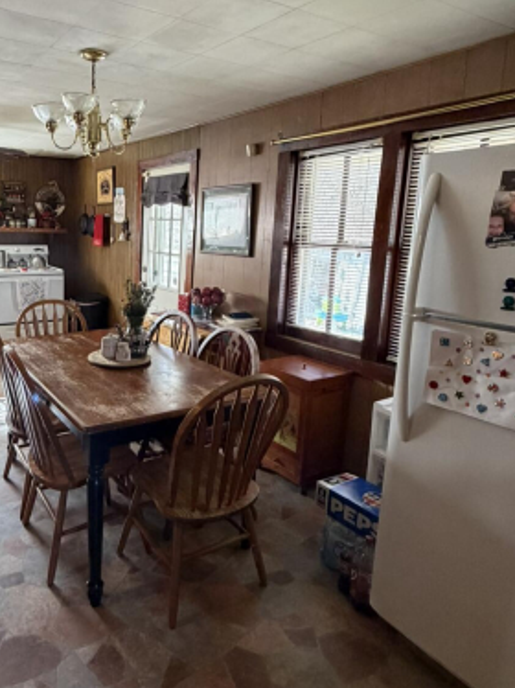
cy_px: 317
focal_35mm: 25
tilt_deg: -10.0
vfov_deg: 69.3
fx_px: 496
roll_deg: -1.3
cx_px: 145
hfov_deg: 53.0
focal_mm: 2.22
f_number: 2.2
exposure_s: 1/60
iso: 400
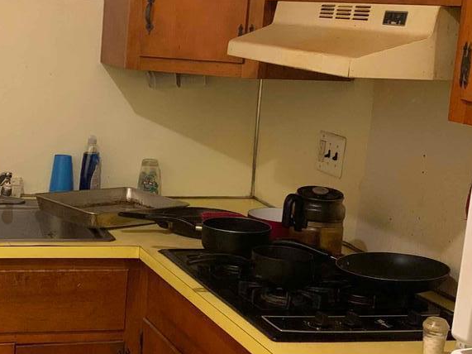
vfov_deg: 21.0
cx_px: 4
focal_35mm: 70
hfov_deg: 26.4
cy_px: 170
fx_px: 954
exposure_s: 1/30
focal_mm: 4.25
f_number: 1.8
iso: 400
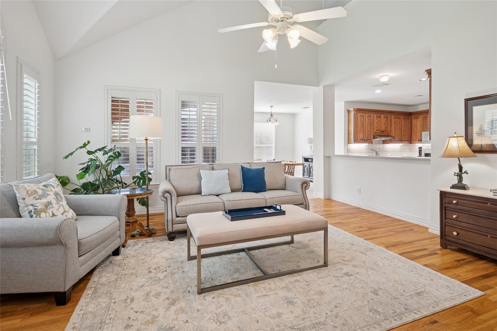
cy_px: 166
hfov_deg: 91.6
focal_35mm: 18
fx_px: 242
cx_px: 248
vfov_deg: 68.8
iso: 250
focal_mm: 17.5
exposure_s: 1/2.5
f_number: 8
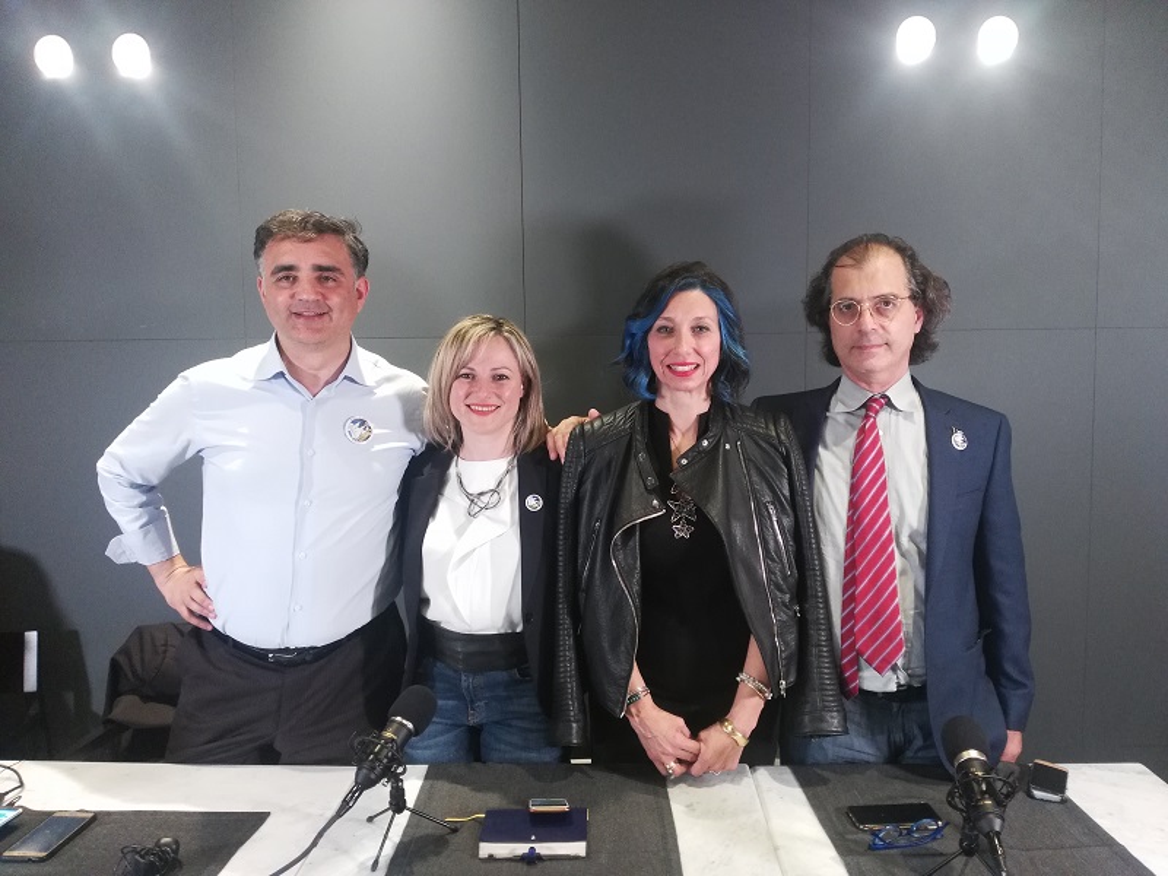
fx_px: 945
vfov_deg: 49.7
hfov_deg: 63.4
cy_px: 438
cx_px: 584
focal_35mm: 28
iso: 283
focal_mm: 2.96
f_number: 2
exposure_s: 1/33
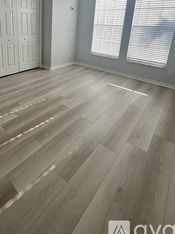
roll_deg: -0.9
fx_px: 135
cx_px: 61
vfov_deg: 76.5
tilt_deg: -14.1
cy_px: 62
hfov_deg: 64.5
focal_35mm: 20
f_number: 1.8
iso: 32
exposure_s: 1/272
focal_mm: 1.57
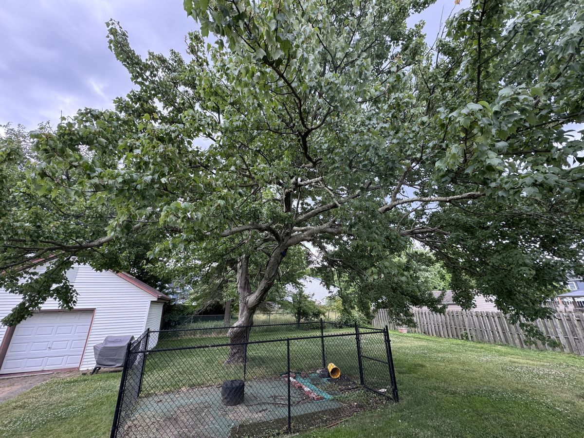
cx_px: 292
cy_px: 219
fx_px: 236
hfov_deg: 102.1
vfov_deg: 85.7
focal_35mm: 14
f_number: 2.2
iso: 100
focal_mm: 2.22
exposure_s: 1/99
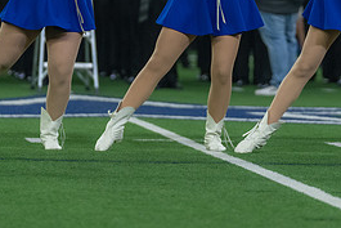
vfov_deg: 3.9
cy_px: 5
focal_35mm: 354
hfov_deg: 5.8
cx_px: 203
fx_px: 3355
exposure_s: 1/1250
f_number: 2.8
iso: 4000
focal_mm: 162
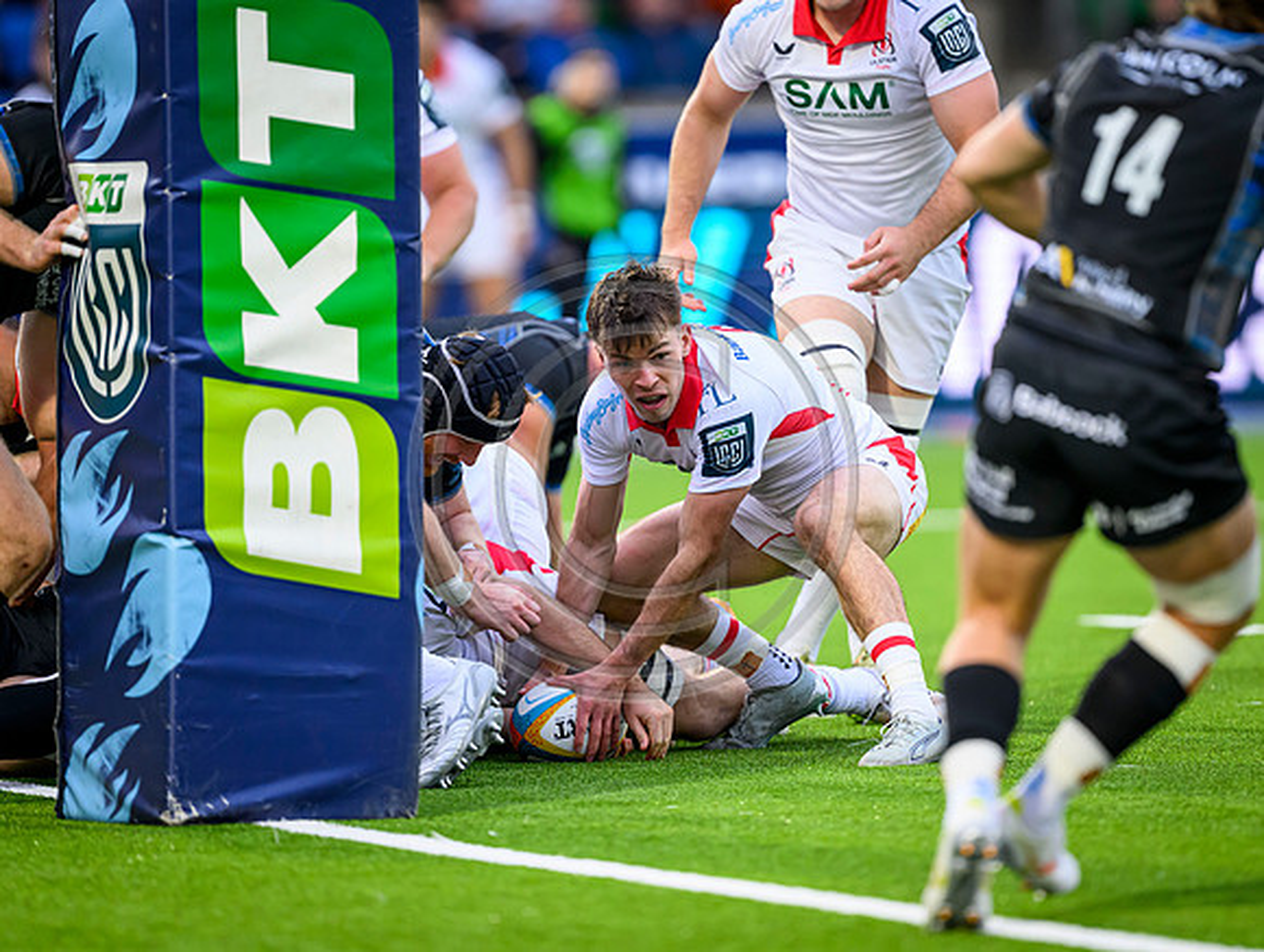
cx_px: 704
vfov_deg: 3.0
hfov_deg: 4.0
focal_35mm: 498
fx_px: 18224
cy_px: 524
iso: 2000
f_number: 3.2
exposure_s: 1/1250
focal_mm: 400
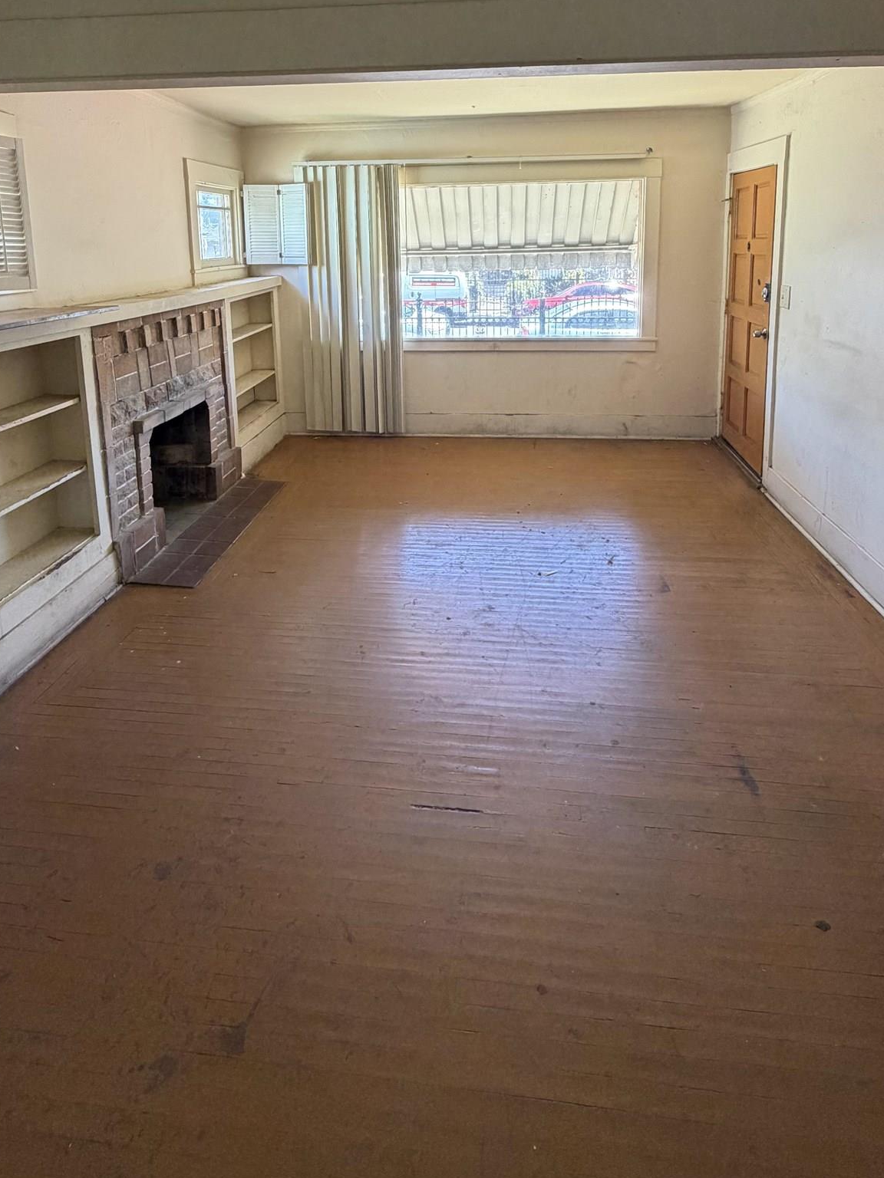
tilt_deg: -9.8
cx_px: 418
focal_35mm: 21
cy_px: 365
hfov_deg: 63.4
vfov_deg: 75.7
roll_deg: +2.1
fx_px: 715
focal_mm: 2.22
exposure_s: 1/105
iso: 320
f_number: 2.2
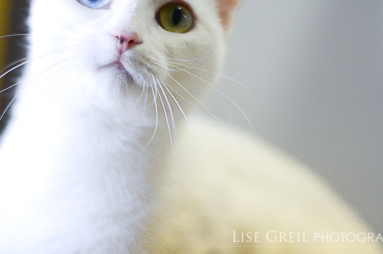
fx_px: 1083
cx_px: 171
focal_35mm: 102
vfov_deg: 13.4
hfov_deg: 20.0
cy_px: 99
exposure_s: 1/1250
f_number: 1.4
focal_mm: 50
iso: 800
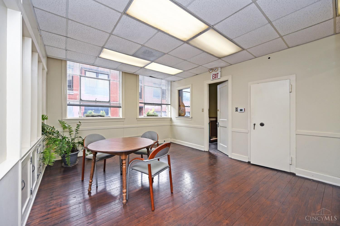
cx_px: 170
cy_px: 113
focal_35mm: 14
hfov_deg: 104.3
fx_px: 132
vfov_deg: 81.2
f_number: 5.6
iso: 180
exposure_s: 1/125
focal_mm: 14
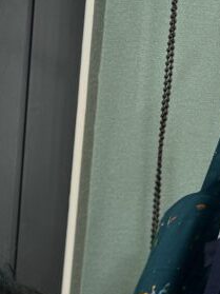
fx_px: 729
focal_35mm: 86
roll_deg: -2.9
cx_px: -77
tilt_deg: -12.7
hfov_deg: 16.1
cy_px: 508
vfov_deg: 18.5
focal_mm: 6.76
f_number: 1.78
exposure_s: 1/100
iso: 125
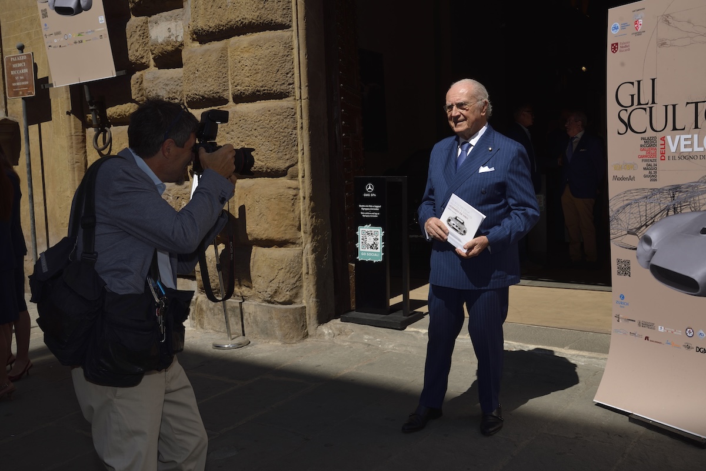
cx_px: 353
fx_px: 687
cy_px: 236
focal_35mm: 35
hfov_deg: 54.4
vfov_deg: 37.9
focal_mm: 35
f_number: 9.5
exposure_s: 1/180
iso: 100
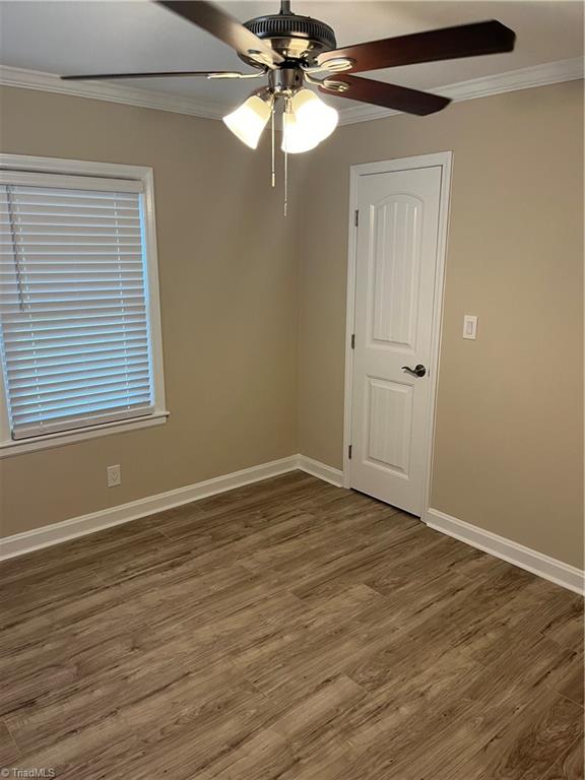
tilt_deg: -12.9
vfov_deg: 67.3
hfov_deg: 53.1
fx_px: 586
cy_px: 390
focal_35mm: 26
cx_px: 292
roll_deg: +0.6
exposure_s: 1/60
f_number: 1.6
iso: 100
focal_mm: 5.1
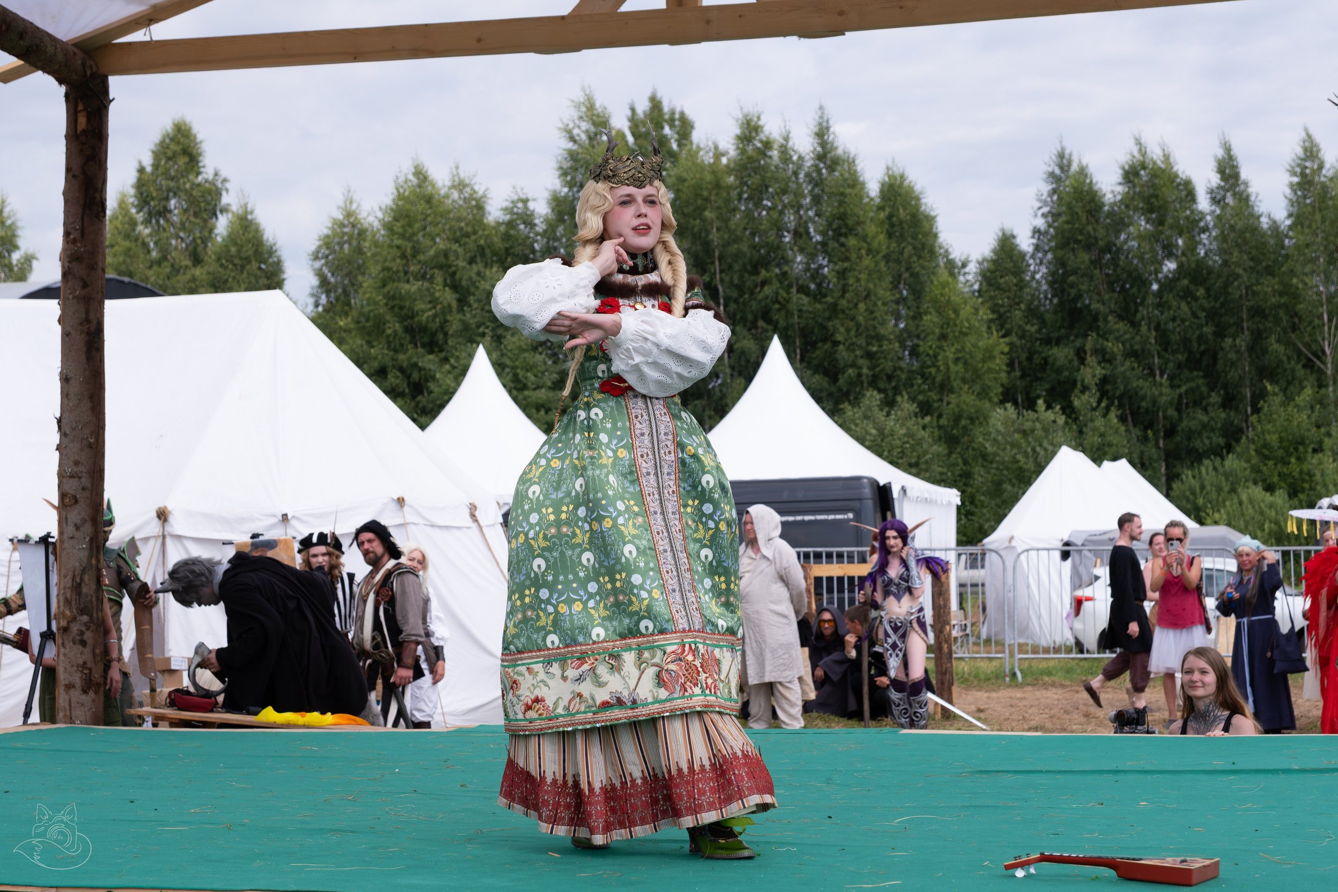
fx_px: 2416
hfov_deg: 31.0
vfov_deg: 20.9
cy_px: 443
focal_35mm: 65
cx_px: 674
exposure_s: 1/640
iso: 160
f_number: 5
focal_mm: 42.7
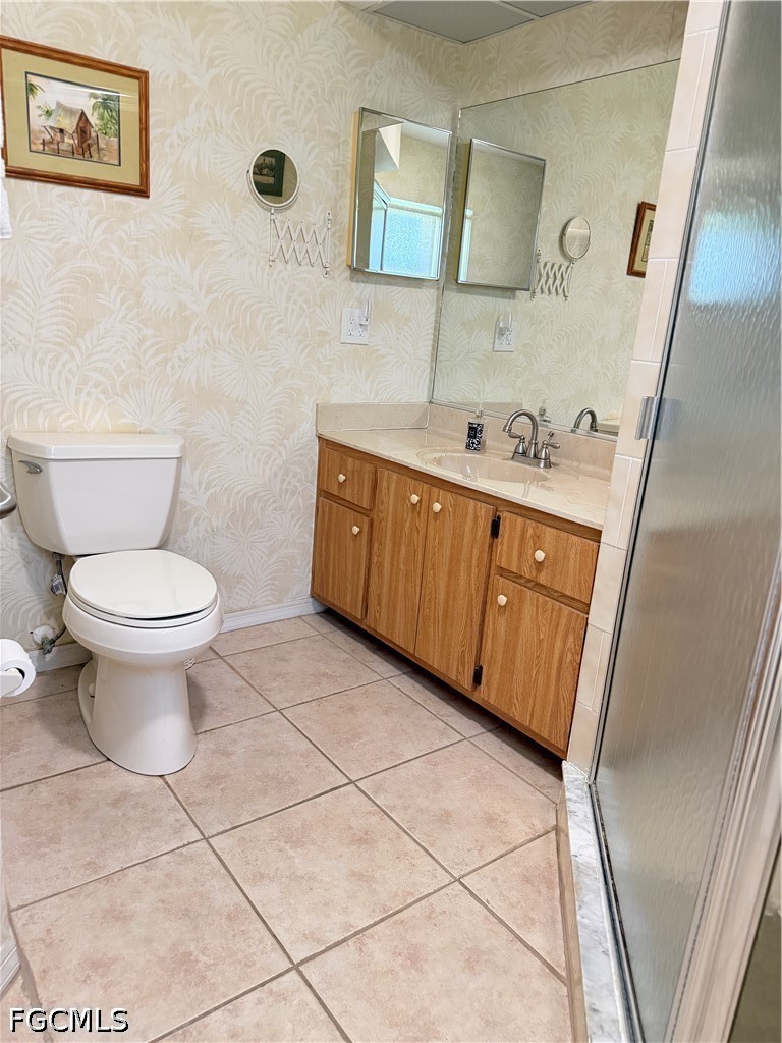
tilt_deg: -14.5
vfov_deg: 71.6
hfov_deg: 56.8
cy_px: 522
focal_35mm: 24
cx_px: 391
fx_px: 723
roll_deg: -4.2
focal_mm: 6.76
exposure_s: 1/60
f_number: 1.78
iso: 800
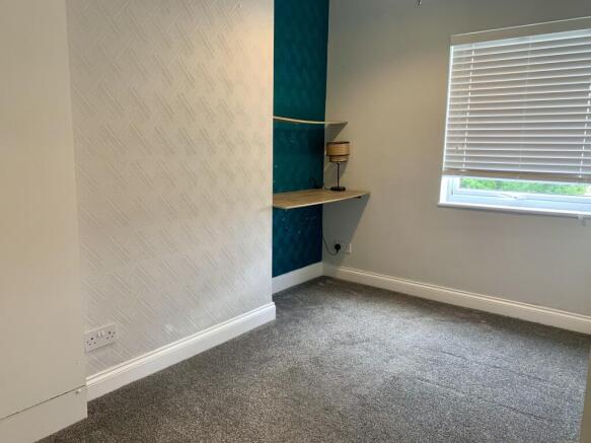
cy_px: 222
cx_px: 296
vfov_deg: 53.0
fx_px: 444
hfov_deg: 67.3
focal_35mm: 26
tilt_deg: -10.5
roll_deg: -1.2
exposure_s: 1/60
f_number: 1.8
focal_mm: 4.25
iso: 100
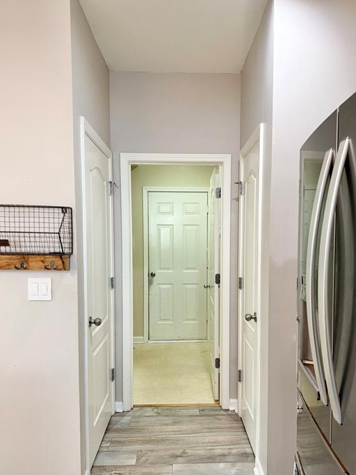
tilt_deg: -3.9
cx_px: 195
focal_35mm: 27
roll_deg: -0.2
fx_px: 370
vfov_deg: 65.1
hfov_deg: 51.3
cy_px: 264
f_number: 1.78
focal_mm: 6.76
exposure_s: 1/60
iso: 160
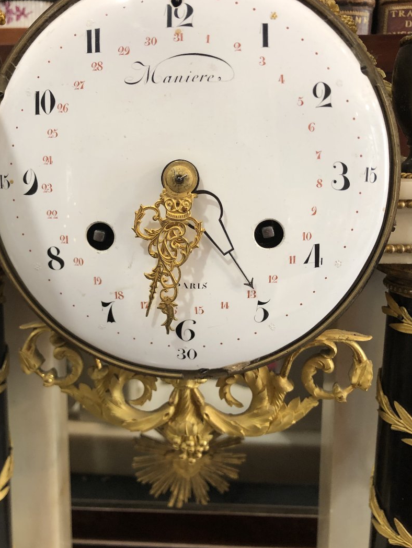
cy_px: 237
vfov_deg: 56.6
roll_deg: +1.0
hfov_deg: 44.1
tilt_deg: -8.4
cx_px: 184
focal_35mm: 32
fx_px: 508
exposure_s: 1/17
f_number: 1.8
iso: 50
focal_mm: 4
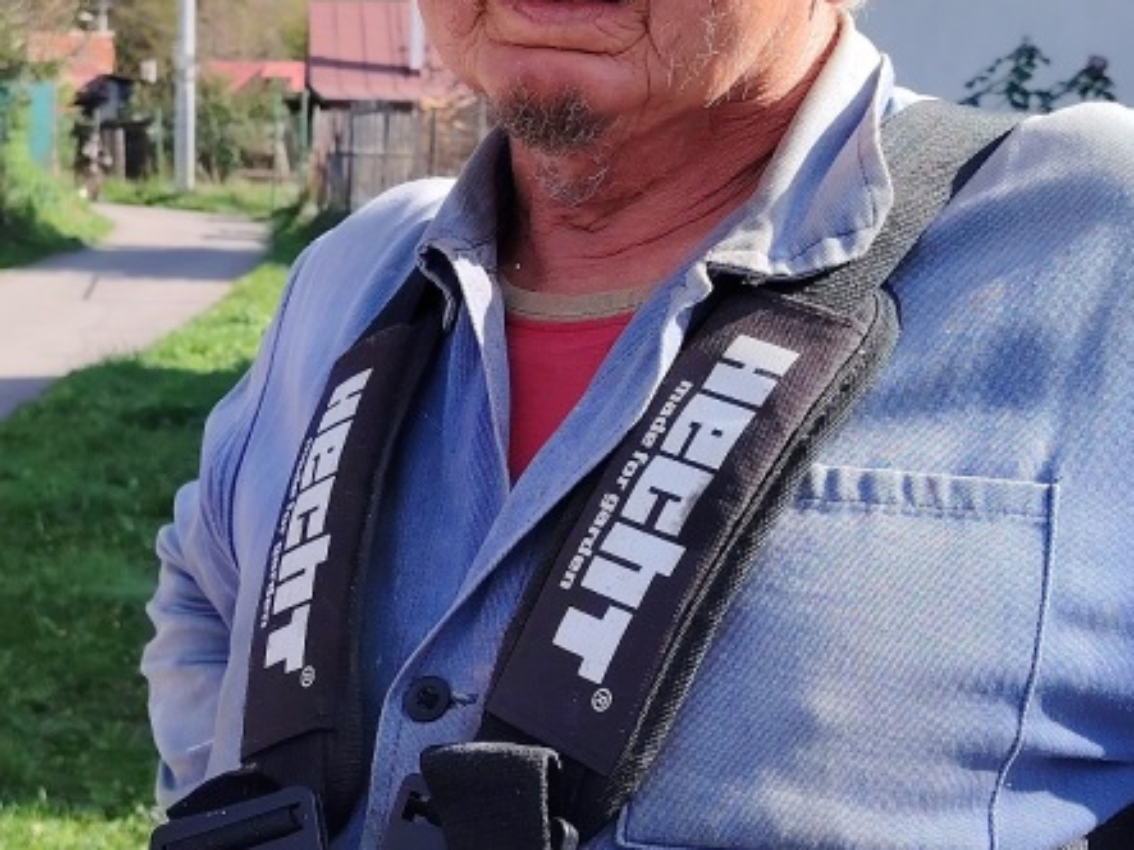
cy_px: 307
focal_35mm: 65
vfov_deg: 22.5
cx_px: 389
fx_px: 2129
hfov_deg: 29.6
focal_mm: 5.25
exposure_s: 1/643
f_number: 1.75
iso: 100
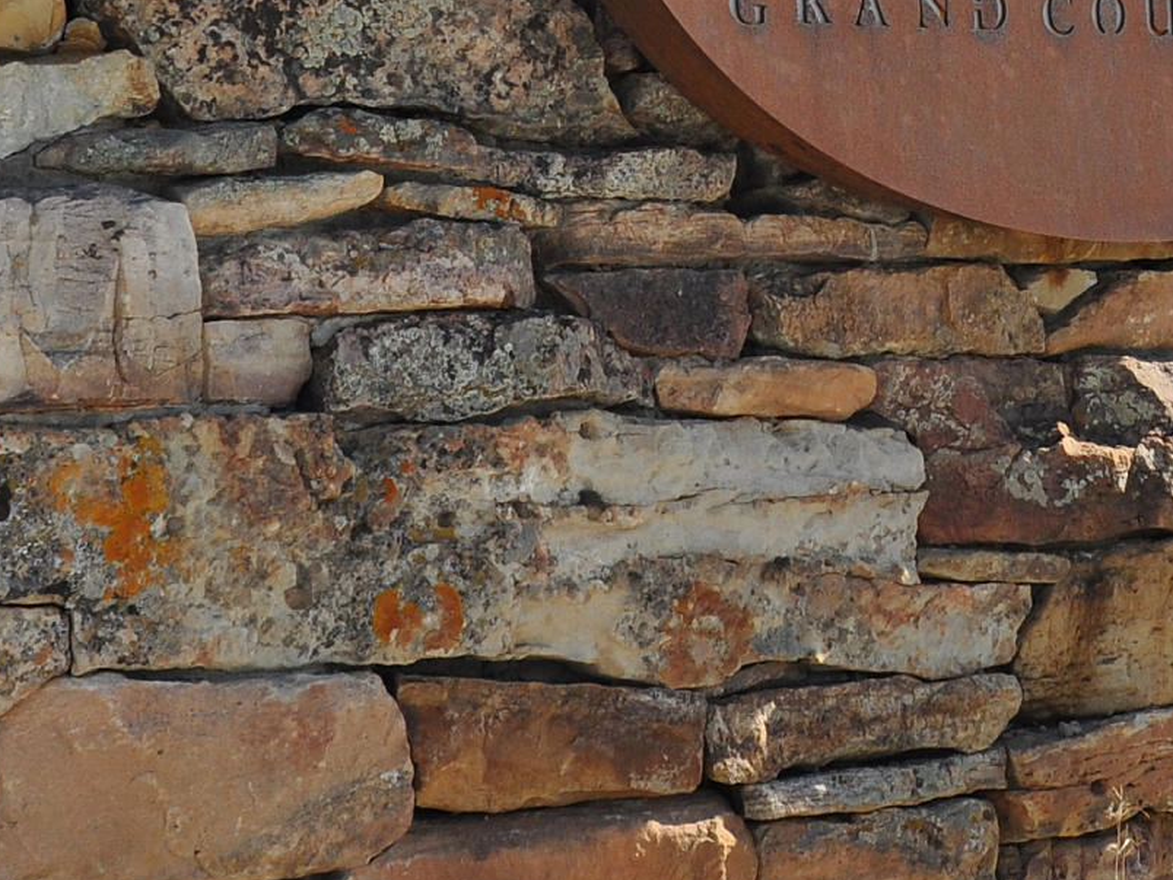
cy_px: -309
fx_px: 4371
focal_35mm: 129
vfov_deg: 11.2
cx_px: 1097
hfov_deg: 15.1
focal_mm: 24
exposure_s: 1/320
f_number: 9
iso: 200
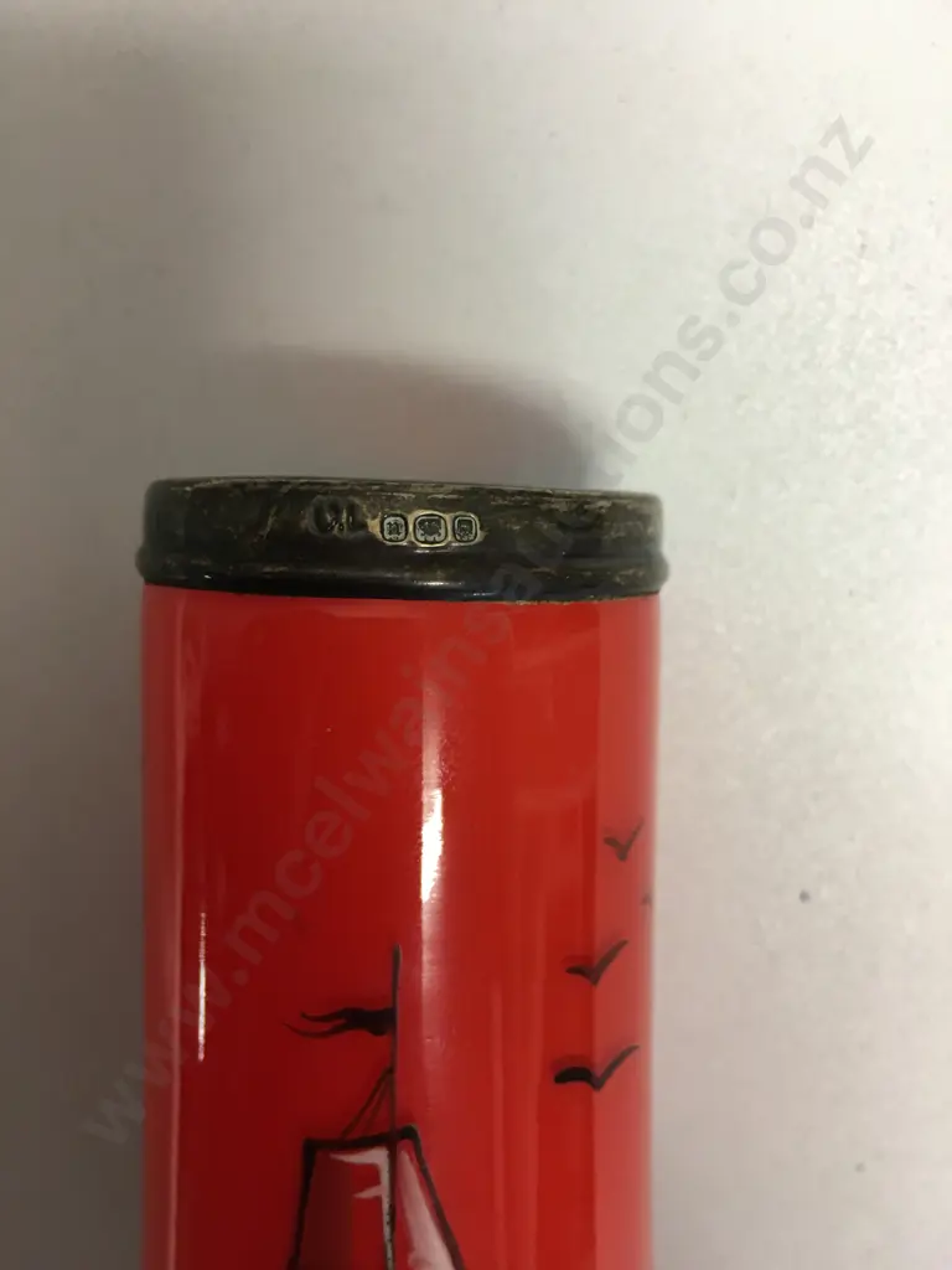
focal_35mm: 29
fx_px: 1063
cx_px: 476
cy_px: 635
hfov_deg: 48.2
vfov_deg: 61.7
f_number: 2.2
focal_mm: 4.15
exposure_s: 1/17
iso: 40
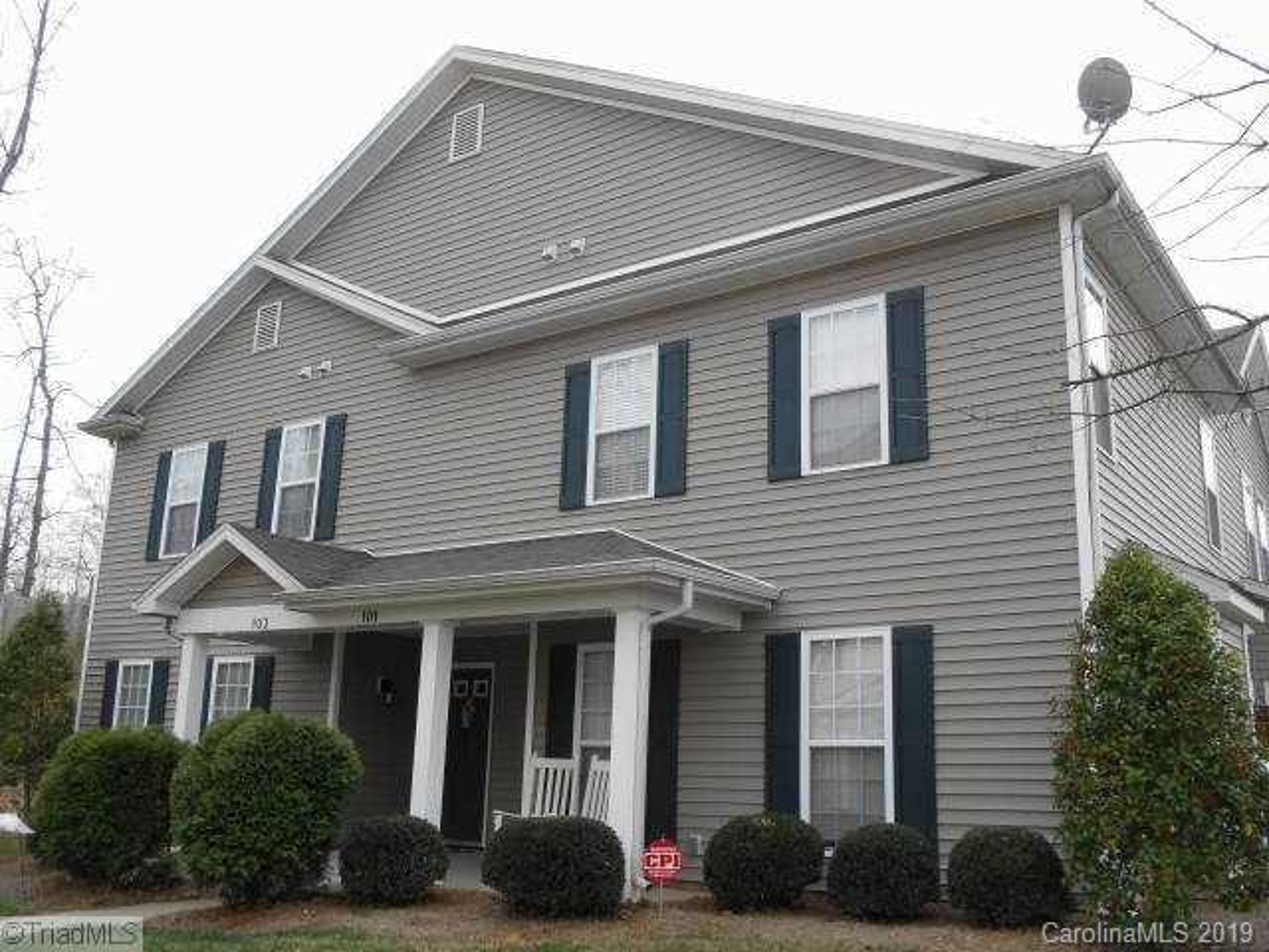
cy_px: 476
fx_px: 1613
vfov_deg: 32.9
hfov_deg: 42.9
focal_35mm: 44
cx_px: 634
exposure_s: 1/640
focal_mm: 6
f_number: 3.5
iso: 100
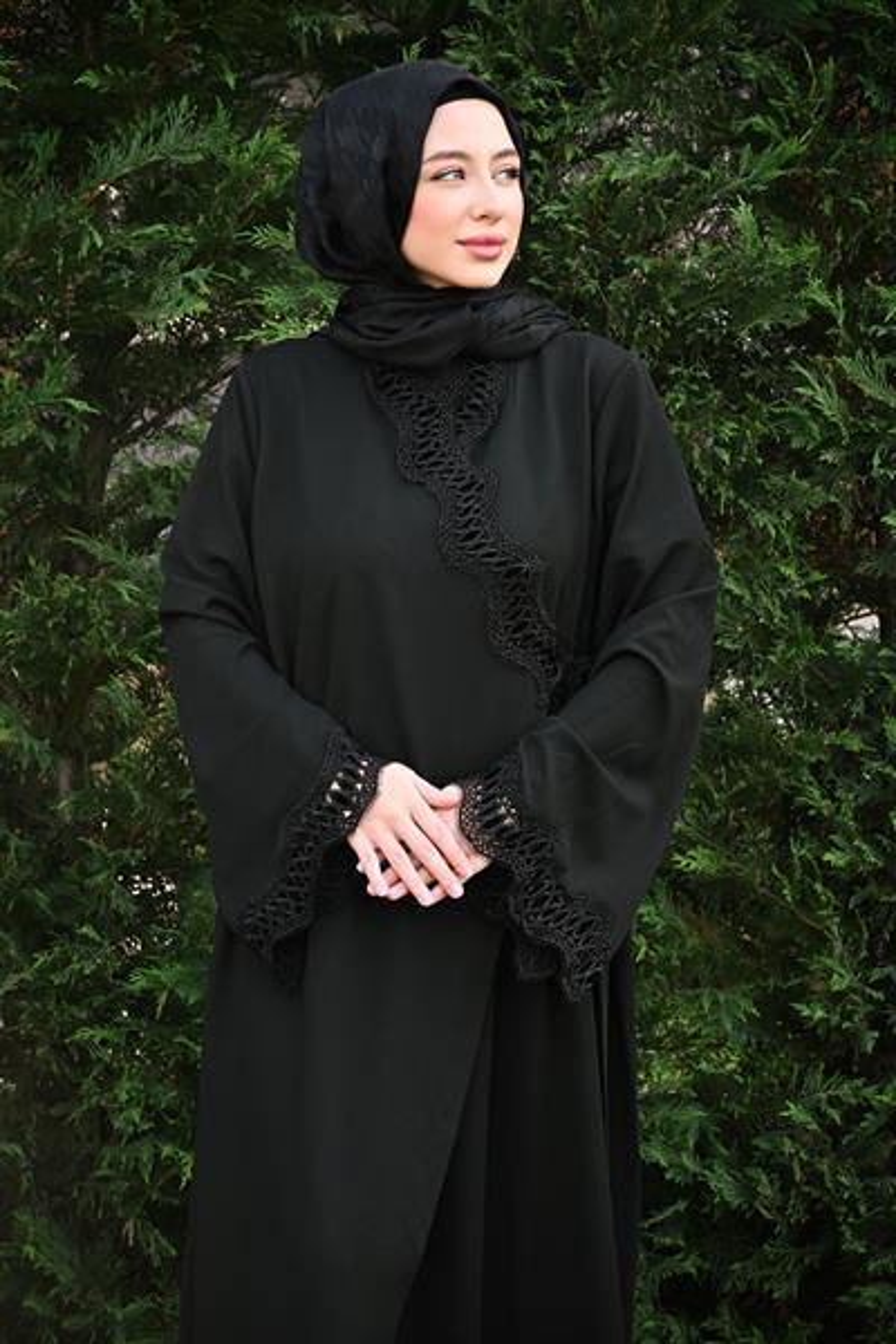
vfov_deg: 13.2
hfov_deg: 8.8
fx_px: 5824
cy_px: 672
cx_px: 448
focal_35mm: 156
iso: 400
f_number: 5.6
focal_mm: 104
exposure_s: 1/250
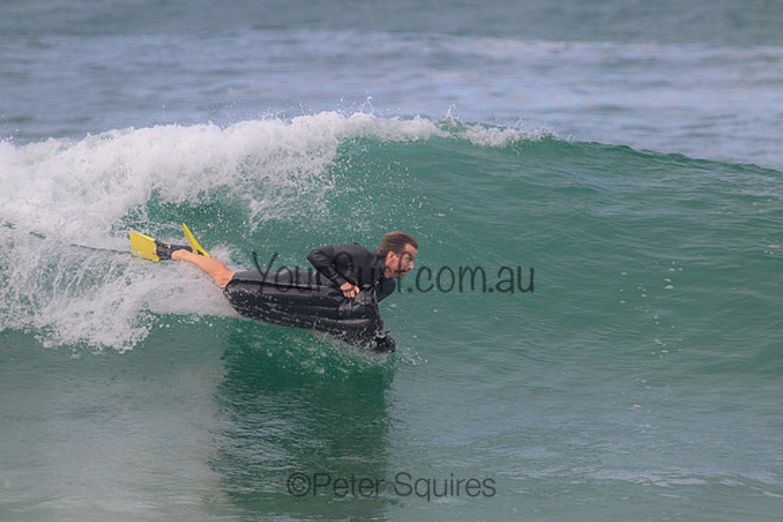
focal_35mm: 800
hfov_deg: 2.6
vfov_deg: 1.7
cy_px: 261
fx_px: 17403
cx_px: 392
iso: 1600
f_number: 11
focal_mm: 800
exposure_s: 1/1250
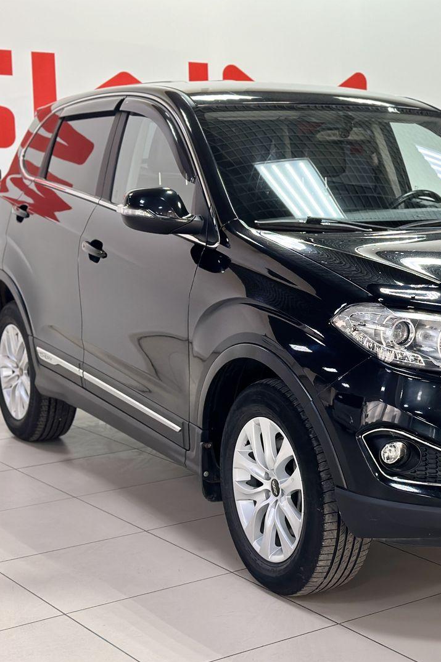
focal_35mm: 67
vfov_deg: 30.1
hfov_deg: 20.0
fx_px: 1231
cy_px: 331
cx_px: 370
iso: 125
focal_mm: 6.86
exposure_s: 1/100
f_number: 1.78
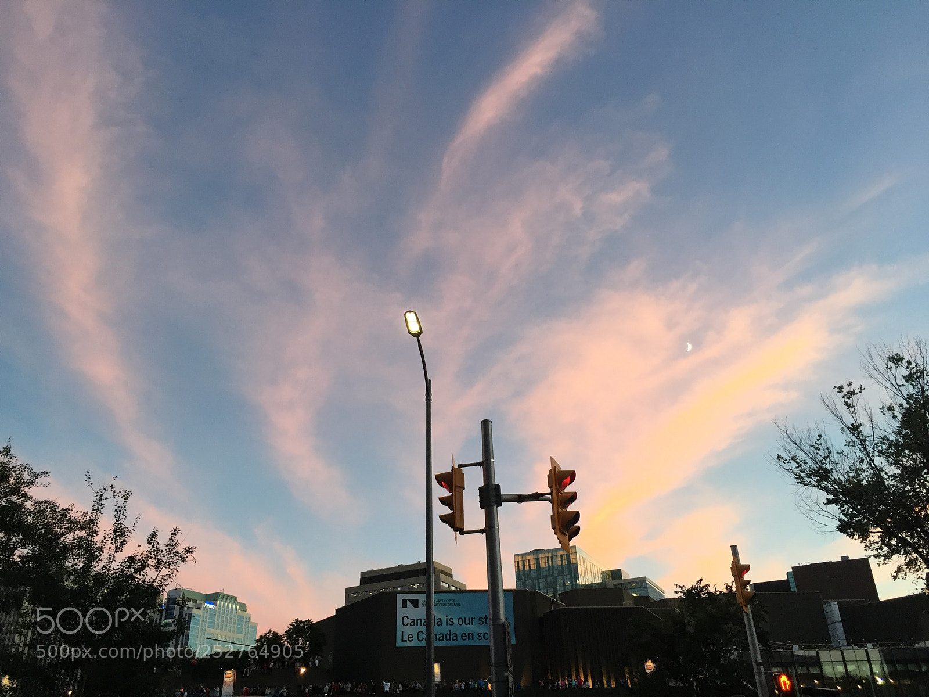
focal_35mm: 29
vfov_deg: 48.2
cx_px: 464
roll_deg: +0.3
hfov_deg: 61.7
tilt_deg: +26.8
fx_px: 778
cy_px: 348
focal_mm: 4.15
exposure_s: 1/40
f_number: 2.2
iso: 32
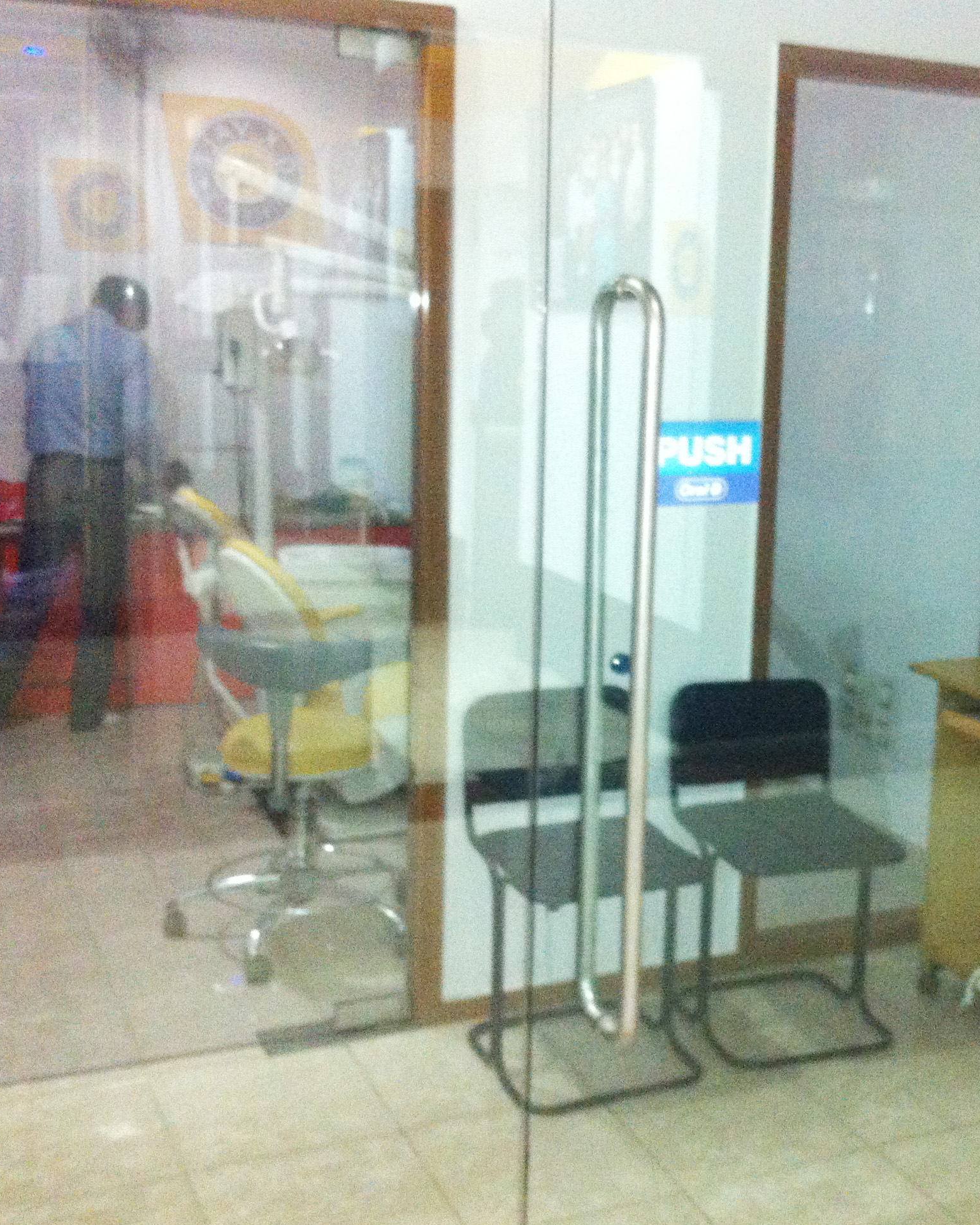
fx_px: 1667
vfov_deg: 40.3
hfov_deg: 32.4
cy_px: 616
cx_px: 675
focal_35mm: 46
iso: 500
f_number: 2.8
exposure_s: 1/15
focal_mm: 3.85
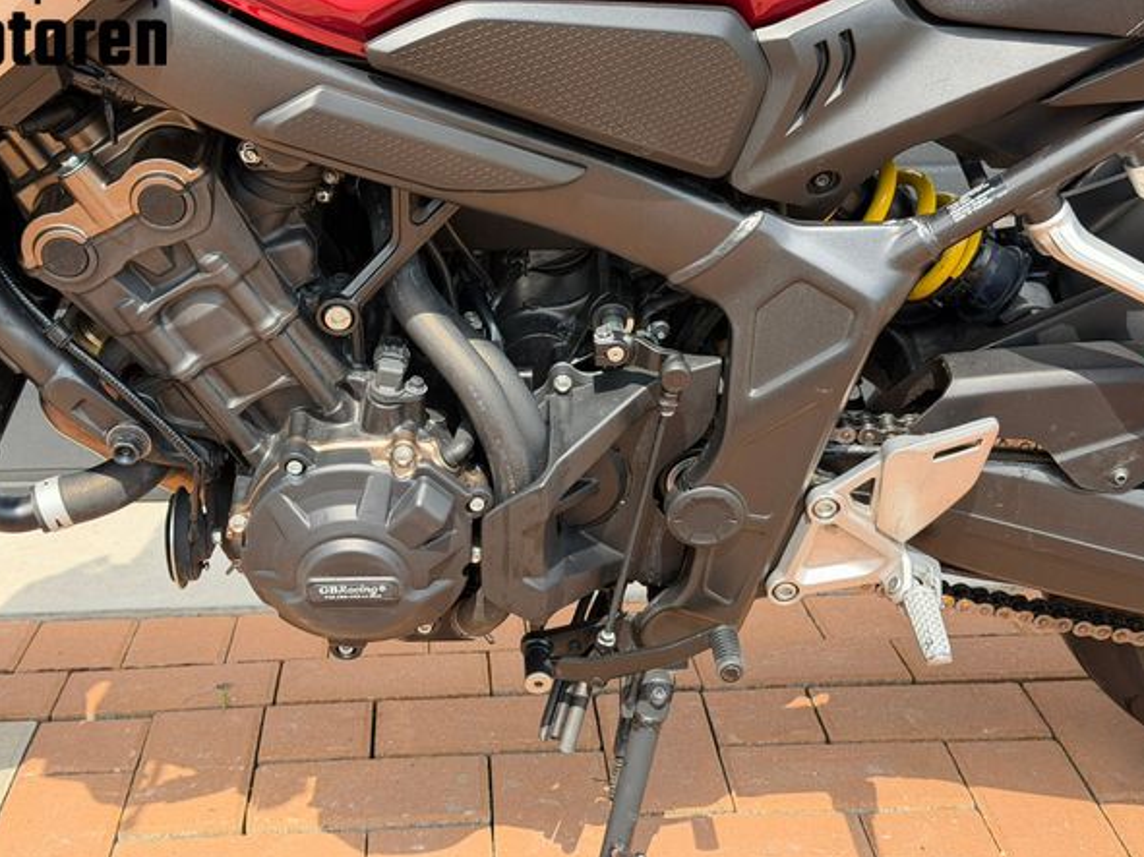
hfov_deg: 36.8
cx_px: 538
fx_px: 1718
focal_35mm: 52
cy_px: 400
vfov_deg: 28.0
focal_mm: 6.76
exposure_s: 1/1484
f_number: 1.78
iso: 100
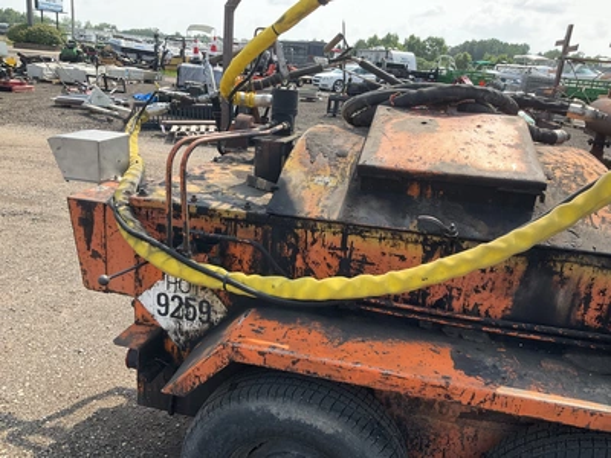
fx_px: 512
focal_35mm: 29
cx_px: 306
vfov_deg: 48.2
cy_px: 229
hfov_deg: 61.7
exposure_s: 1/792
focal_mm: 3
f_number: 1.8
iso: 25
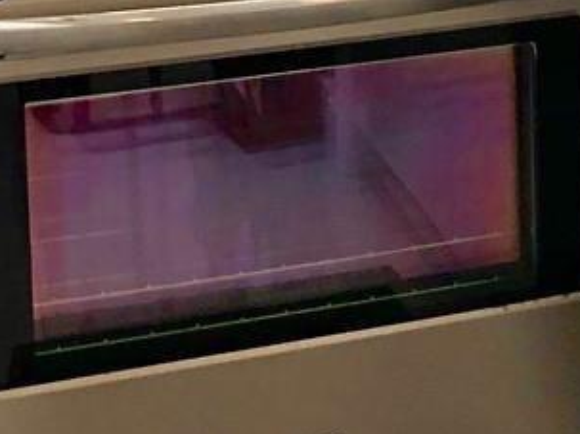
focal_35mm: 148
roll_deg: +0.5
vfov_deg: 9.6
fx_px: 2479
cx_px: 1127
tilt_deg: -7.5
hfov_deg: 12.0
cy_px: -293
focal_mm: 4
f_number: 1.8
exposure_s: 1/120
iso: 25
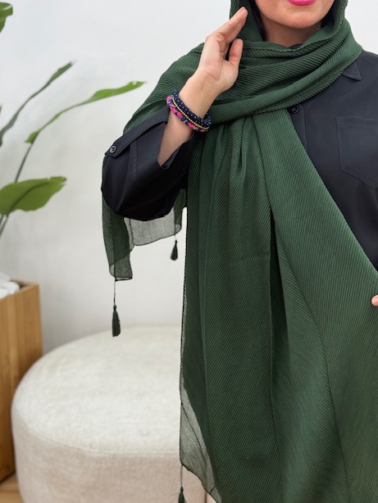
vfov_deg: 38.2
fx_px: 727
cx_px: 187
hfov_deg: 29.1
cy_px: 249
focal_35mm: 50
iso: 64
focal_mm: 6.76
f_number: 1.78
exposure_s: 1/320
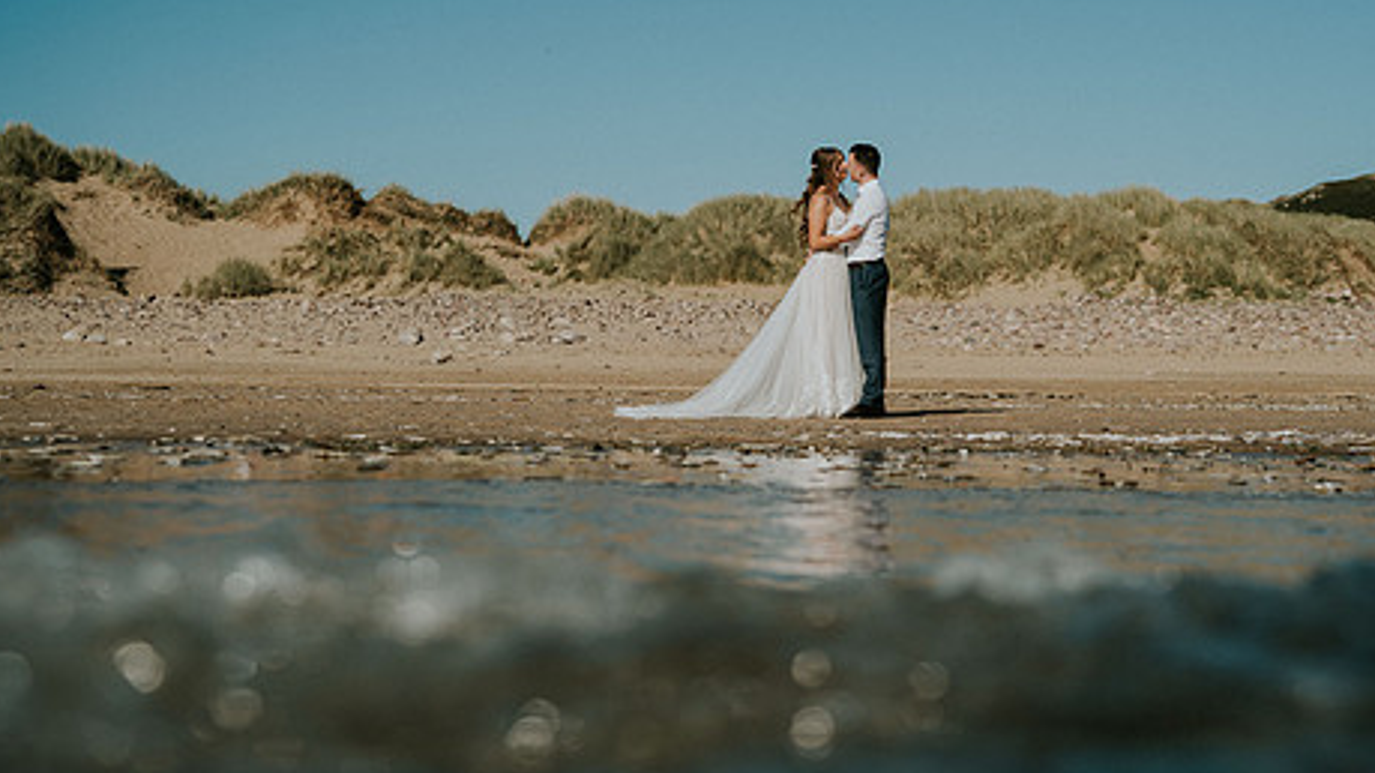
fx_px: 2078
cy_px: 283
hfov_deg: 36.5
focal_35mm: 57
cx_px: 830
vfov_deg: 21.0
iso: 64
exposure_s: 1/3200
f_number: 2.8
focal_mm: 41
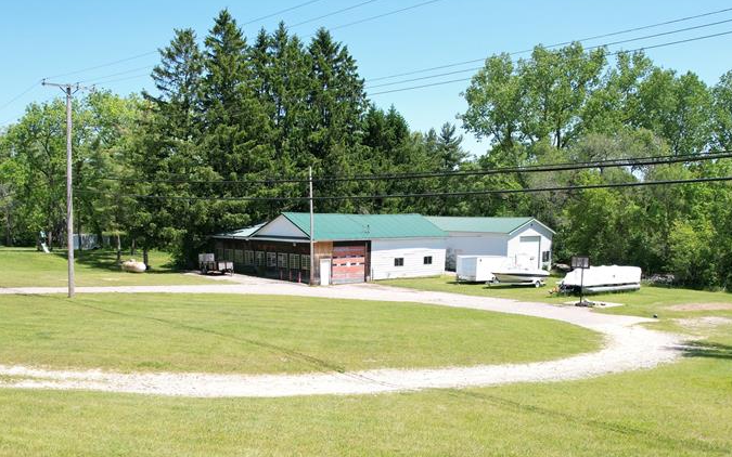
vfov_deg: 36.7
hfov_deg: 56.7
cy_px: 324
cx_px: 362
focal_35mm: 34
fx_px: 678
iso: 100
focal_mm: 8.38
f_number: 2.8
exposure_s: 1/800
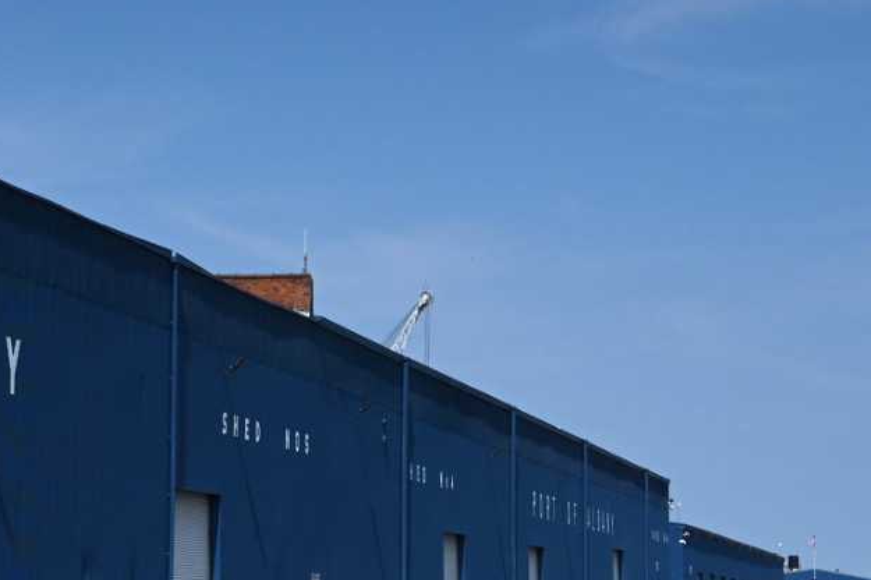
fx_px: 2853
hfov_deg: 17.1
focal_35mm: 118
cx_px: 103
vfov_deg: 11.5
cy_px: 68
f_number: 6.3
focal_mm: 36
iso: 560
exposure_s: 1/8000
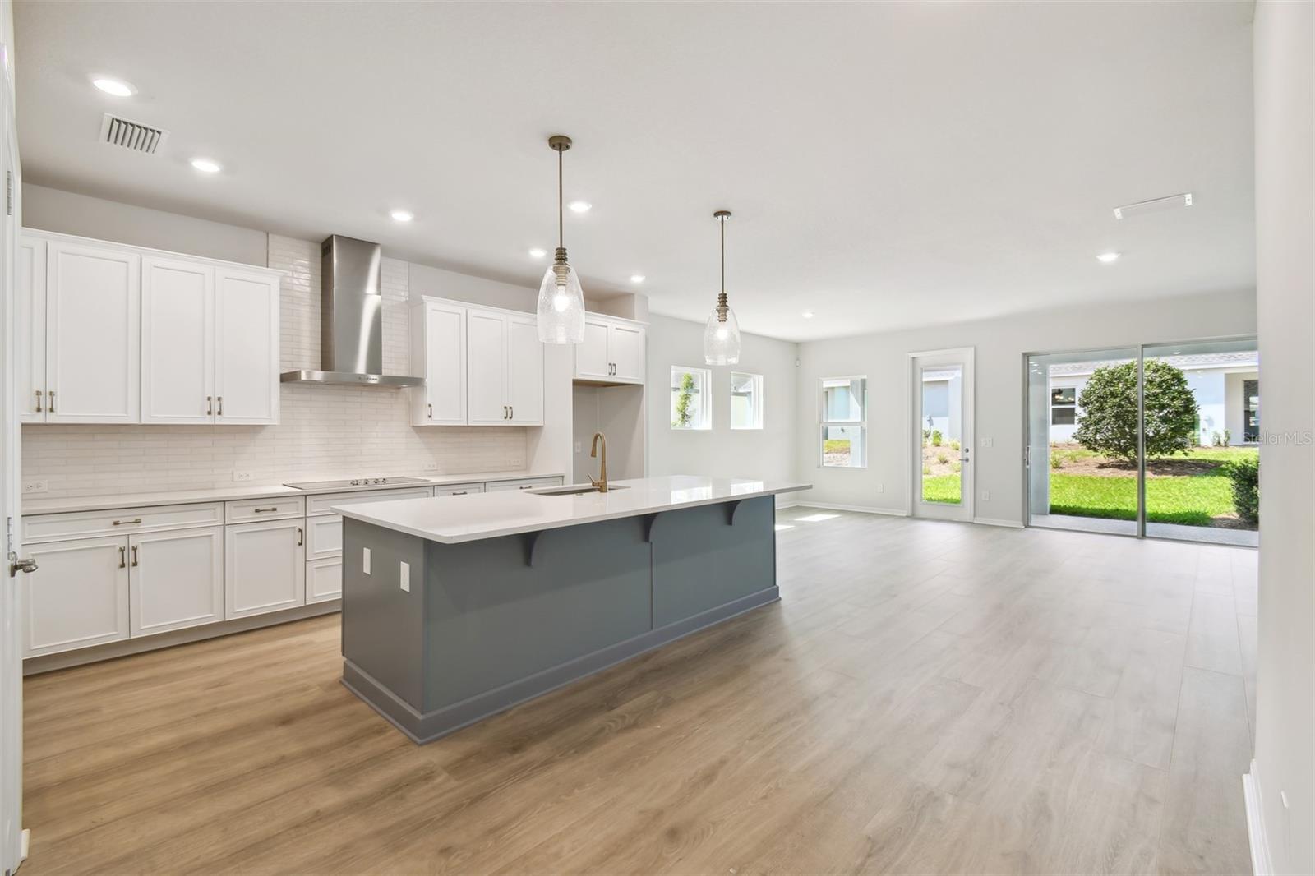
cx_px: 658
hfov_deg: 100.4
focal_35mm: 15
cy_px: 438
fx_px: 548
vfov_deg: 77.3
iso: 100
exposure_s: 1/30
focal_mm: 10
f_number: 7.1
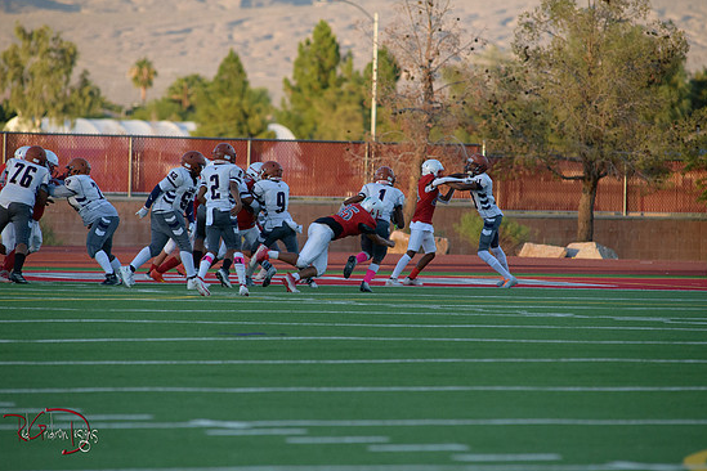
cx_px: 344
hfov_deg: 6.5
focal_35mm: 317
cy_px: 245
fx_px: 6225
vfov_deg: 4.3
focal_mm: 300
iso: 3200
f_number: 5
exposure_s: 1/6400
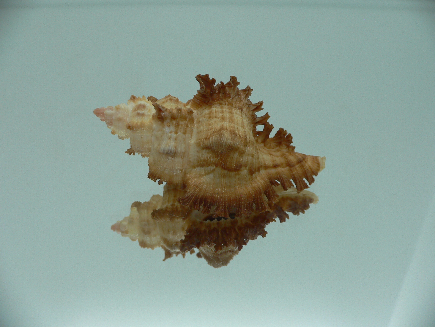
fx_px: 440
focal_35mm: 35
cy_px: 164
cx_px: 218
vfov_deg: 40.7
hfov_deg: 52.6
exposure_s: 1/60
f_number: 2.8
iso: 80
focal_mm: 4.6
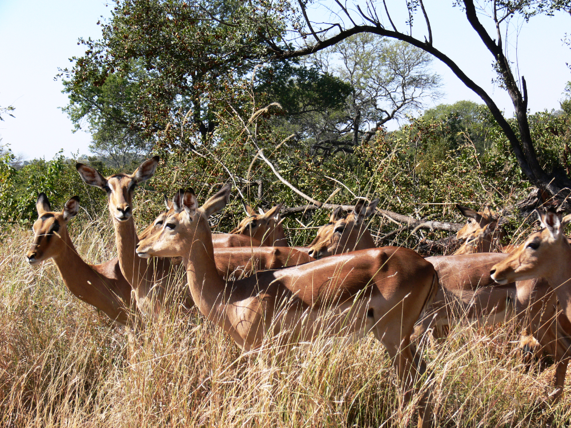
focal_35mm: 91
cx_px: 286
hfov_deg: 21.5
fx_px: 1501
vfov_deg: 16.2
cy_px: 214
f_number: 5.6
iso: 80
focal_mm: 19.2
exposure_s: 1/200
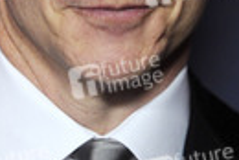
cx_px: 140
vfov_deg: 2.7
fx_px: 3336
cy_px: -61
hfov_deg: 4.1
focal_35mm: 502
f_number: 3.2
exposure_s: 1/125
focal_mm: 145
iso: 1600
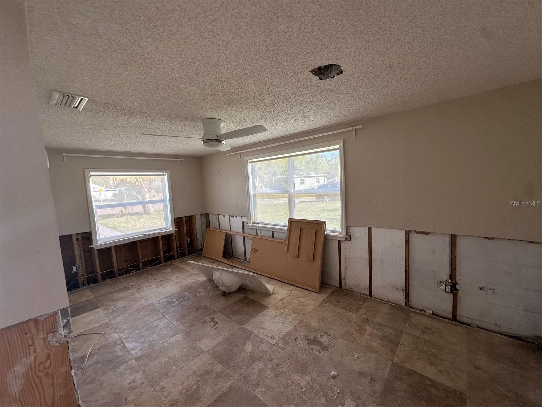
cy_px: 204
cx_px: 271
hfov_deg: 102.1
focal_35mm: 14
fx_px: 219
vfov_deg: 85.7
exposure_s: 1/99
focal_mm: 2.22
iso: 80
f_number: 2.2
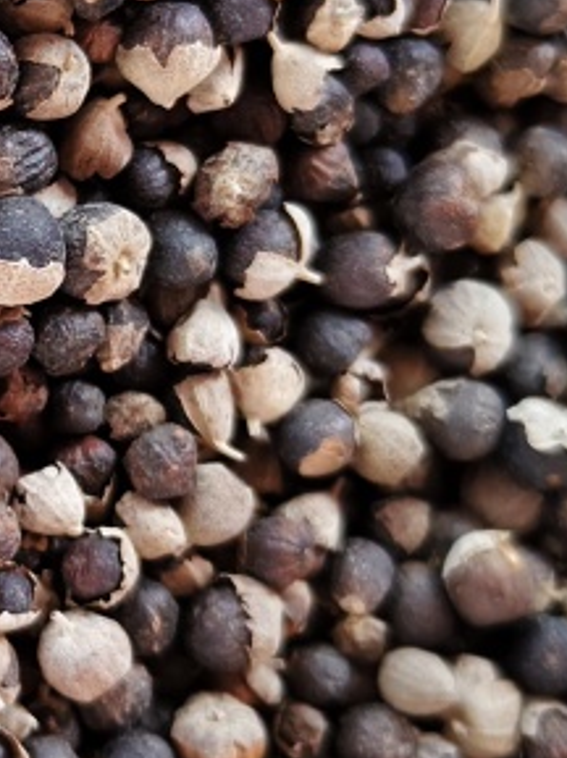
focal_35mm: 85
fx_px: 1860
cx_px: -131
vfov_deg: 23.0
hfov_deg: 16.5
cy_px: 282
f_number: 1.88
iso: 1906
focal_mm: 5.56
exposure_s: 1/25
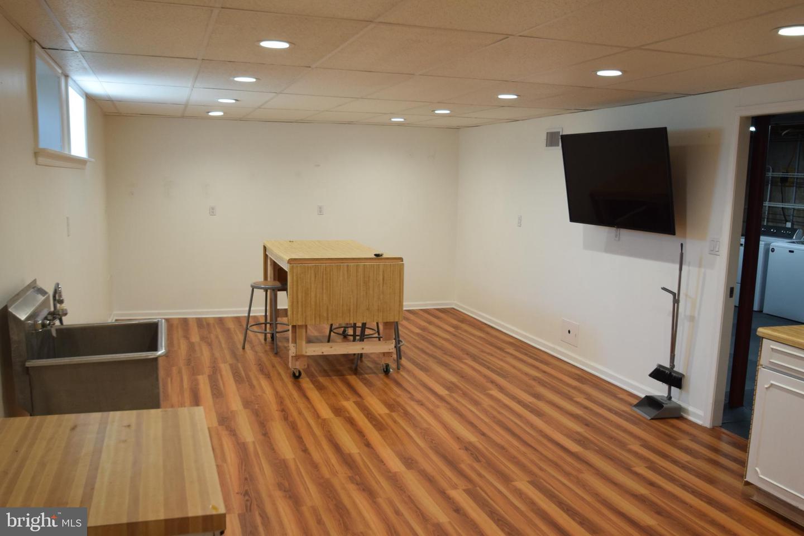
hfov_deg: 61.9
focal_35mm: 30
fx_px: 670
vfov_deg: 43.6
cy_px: 268
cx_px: 402
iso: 900
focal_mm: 20
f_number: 4.2
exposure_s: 1/60
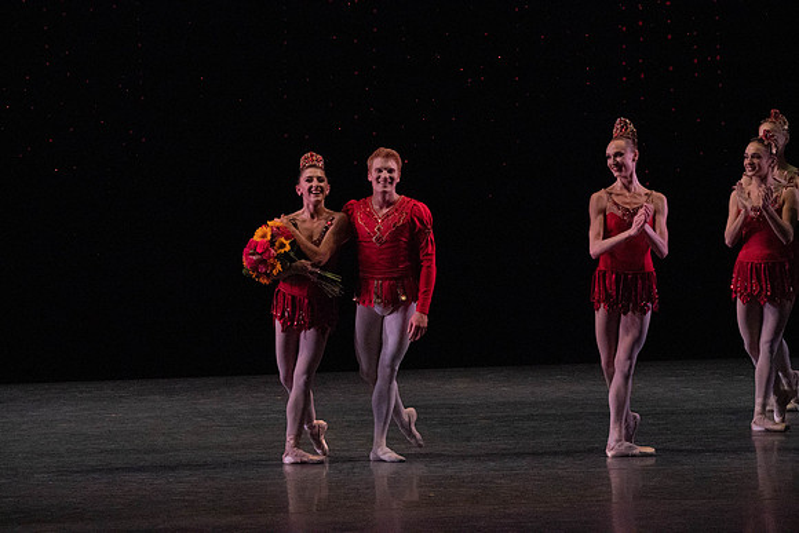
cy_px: 266
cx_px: 400
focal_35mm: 324
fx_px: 7192
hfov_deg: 6.4
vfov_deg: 4.2
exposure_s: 1/500
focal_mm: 324
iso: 16000
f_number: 14
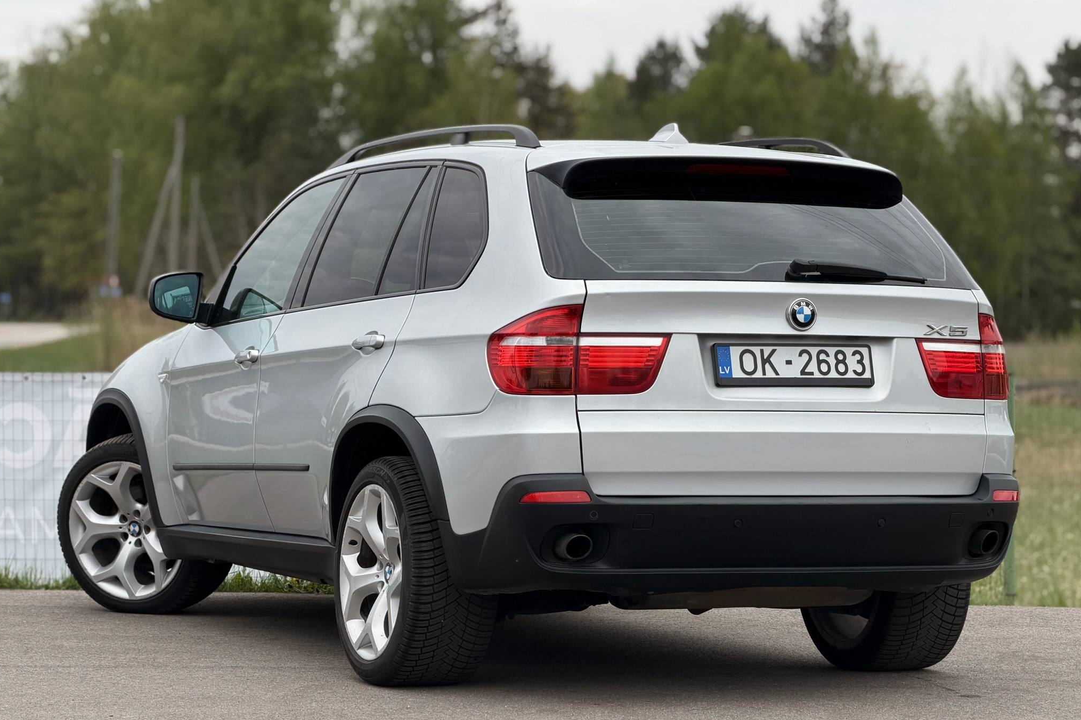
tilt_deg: -1.5
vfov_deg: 13.0
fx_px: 3152
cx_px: 539
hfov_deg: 19.5
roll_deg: +0.3
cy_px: 383
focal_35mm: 105
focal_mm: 16.89
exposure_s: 1/554
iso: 50
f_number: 2.8
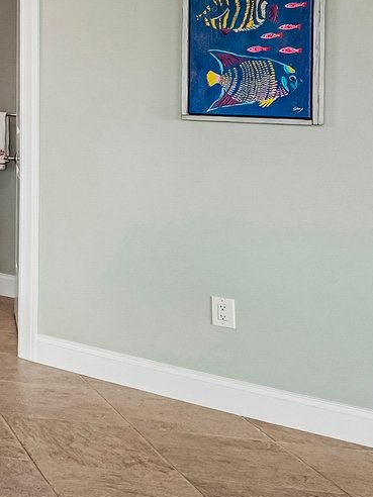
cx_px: -518
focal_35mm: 64
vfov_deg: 29.4
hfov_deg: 14.7
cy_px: 77
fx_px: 919
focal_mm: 16
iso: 400
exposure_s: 1/60
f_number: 8
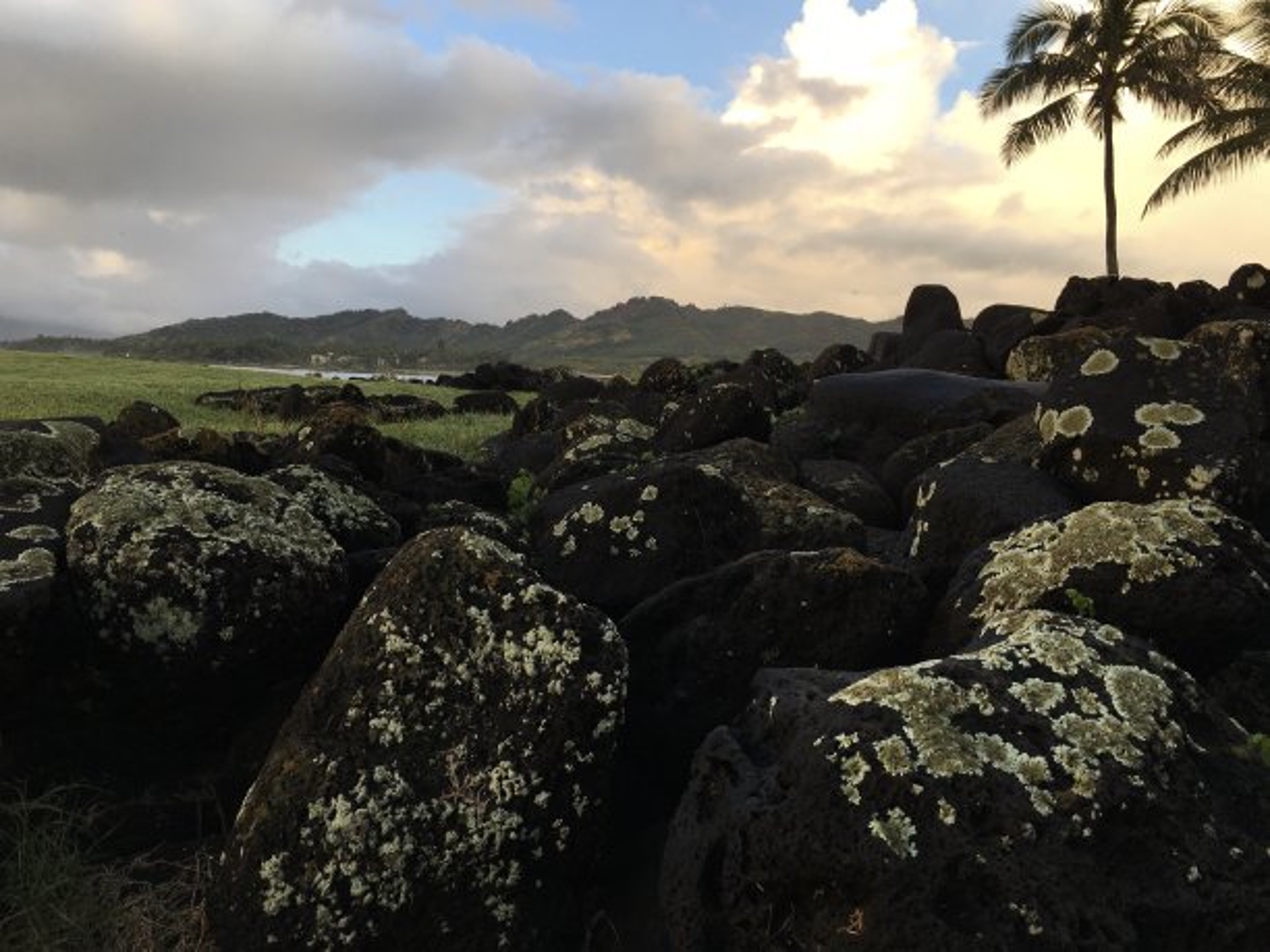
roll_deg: -3.6
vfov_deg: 48.2
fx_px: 1064
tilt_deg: -4.9
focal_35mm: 29
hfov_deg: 61.7
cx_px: 635
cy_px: 476
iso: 25
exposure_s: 1/232
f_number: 2.2
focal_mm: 4.15
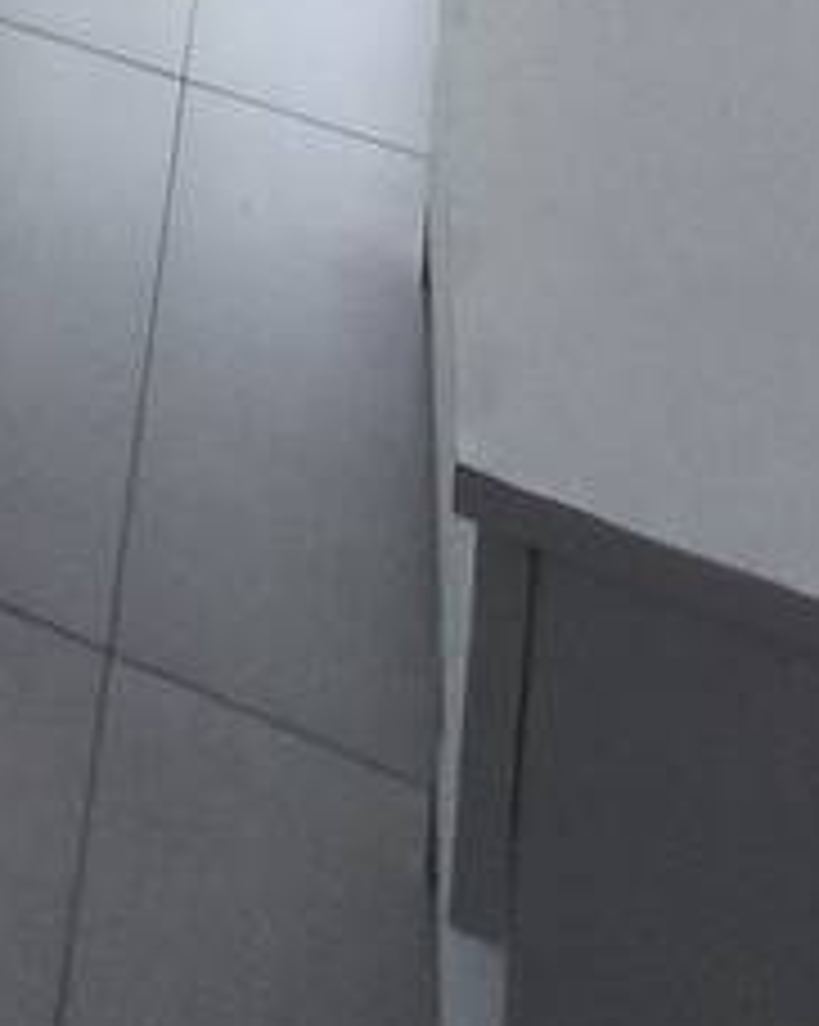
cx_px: -644
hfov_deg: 17.1
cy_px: -1377
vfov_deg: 15.4
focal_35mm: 74
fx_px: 2245
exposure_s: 1/483
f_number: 2.2
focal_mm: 1.65
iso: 50
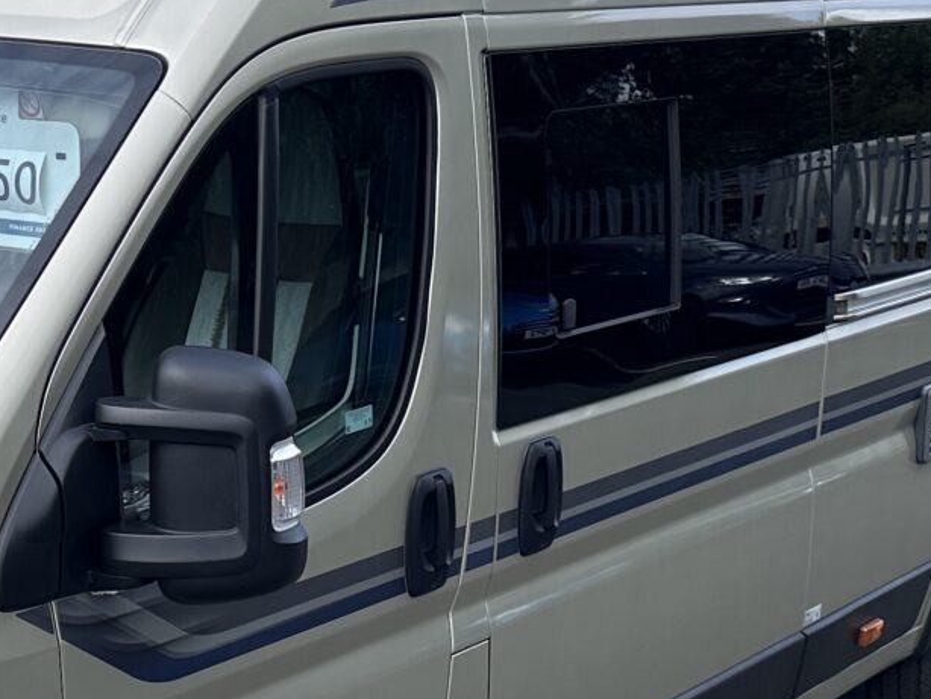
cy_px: 422
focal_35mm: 80
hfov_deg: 23.7
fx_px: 2152
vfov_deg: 18.4
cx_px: 67
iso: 80
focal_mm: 6.86
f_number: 1.78
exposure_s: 1/2469
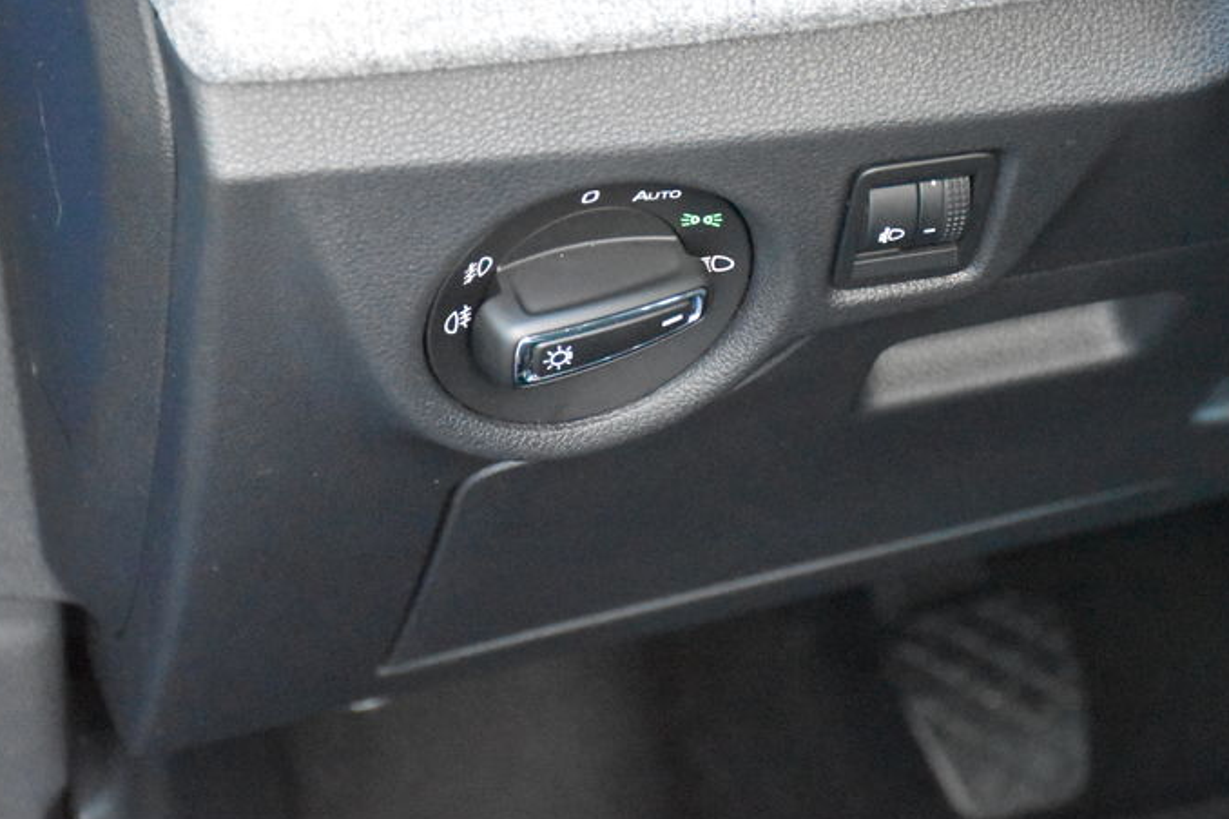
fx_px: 4984
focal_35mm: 146
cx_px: 765
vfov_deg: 9.4
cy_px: 329
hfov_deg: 14.0
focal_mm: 66
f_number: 5
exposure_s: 1/125
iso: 12800
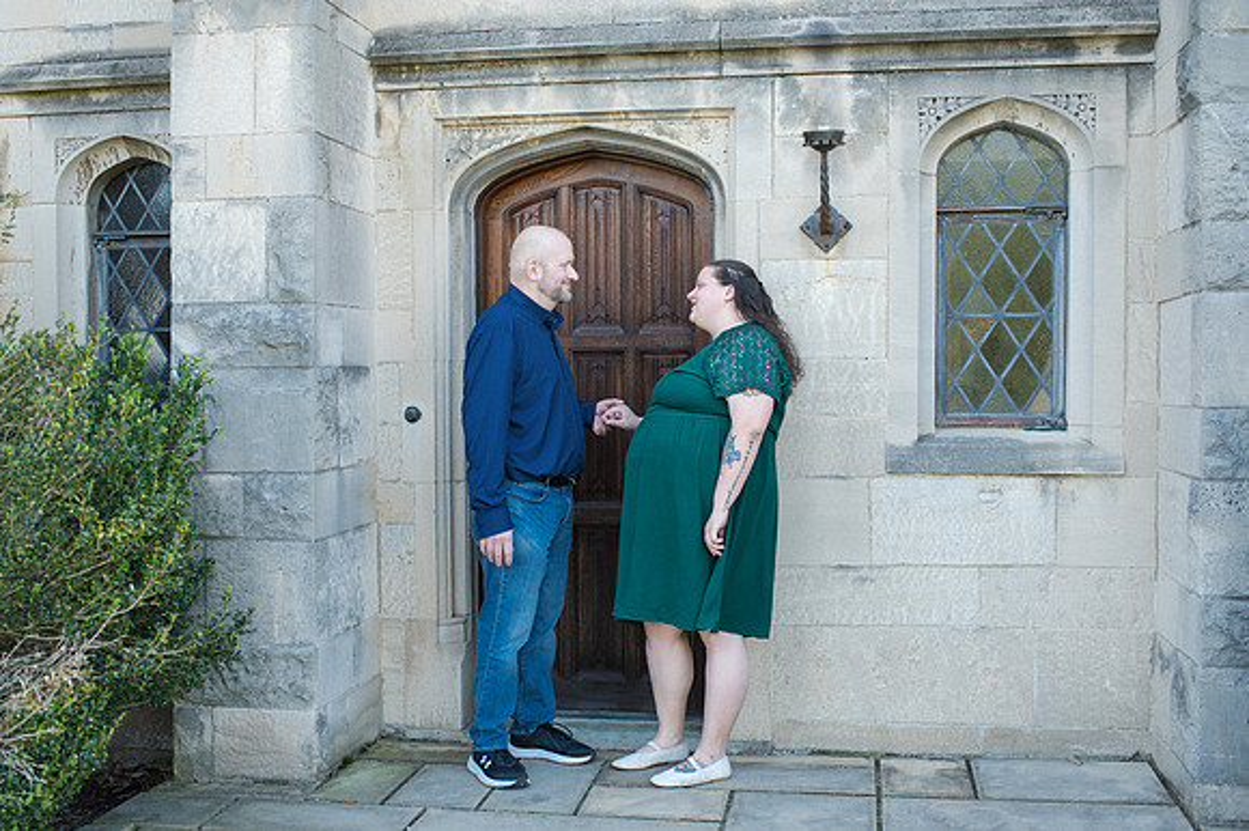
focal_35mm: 40
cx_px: 621
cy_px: 441
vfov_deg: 33.4
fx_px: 1386
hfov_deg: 48.5
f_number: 3.2
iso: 360
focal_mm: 35
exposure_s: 1/320
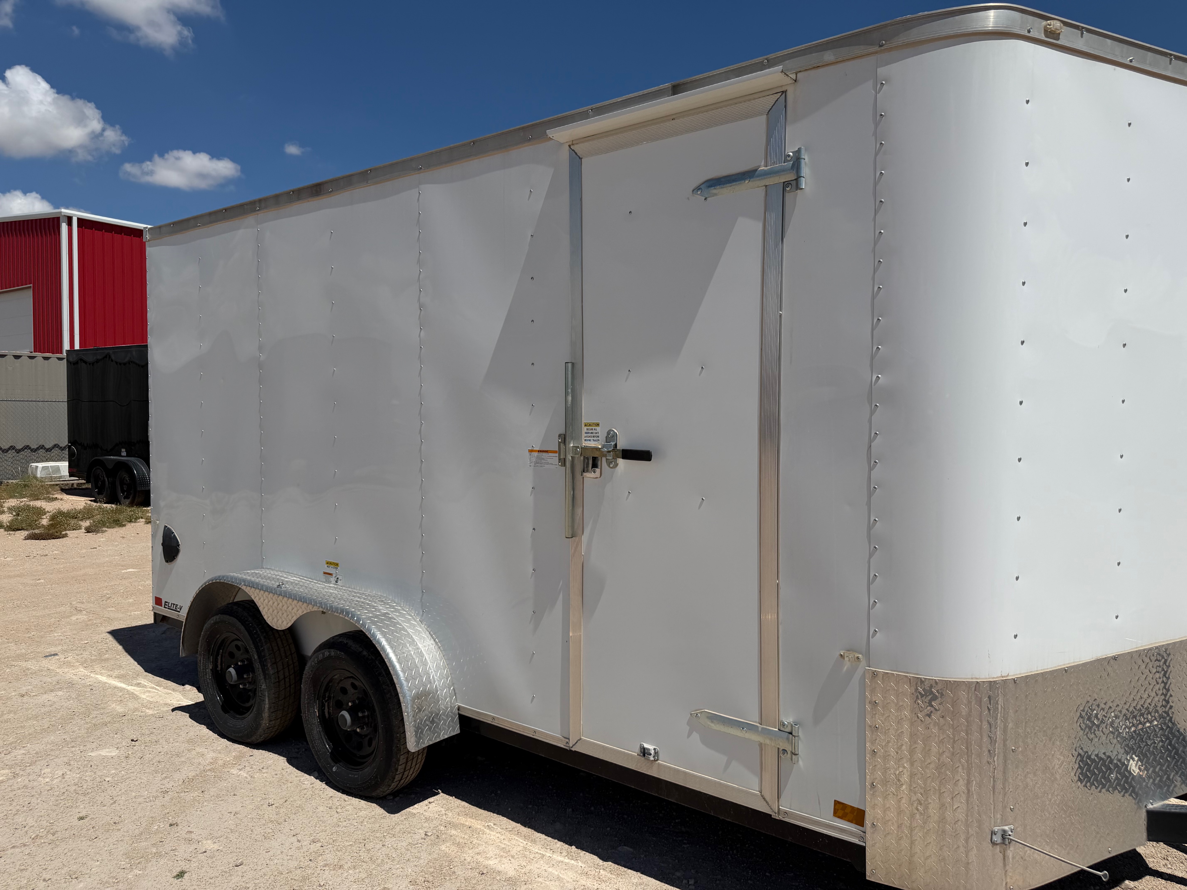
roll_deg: +0.2
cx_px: 594
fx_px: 823
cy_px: 445
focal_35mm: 24
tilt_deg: +0.5
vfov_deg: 56.8
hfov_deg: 71.6
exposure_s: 1/14286
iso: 80
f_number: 1.78
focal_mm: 6.76
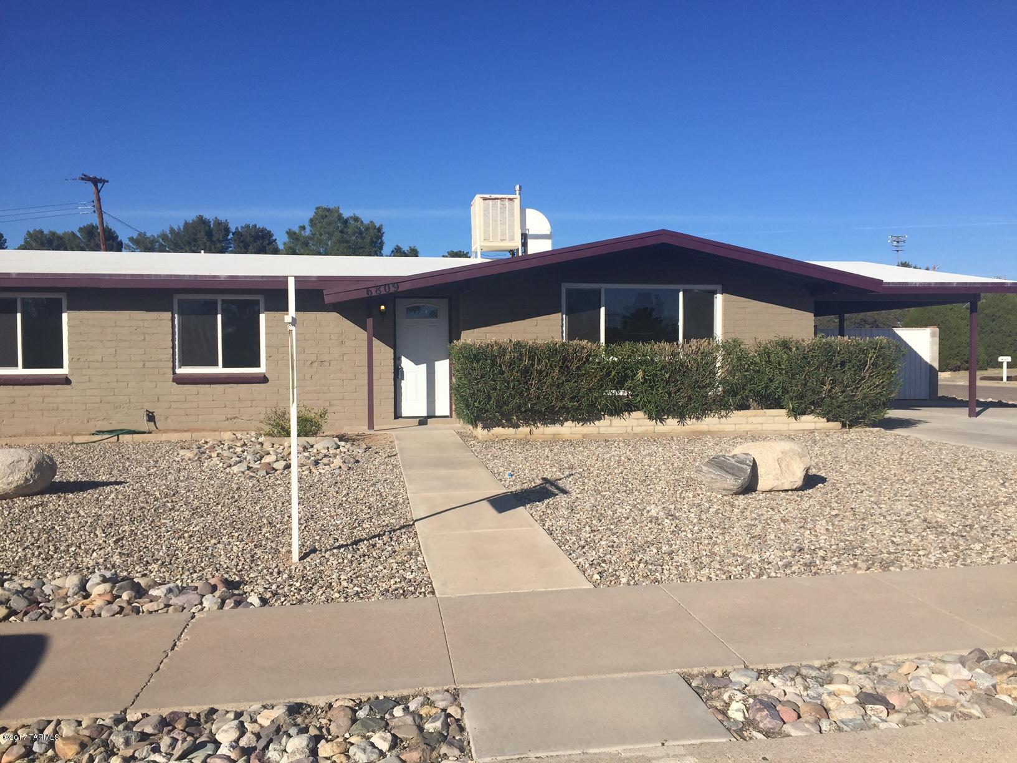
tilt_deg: -2.3
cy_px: 382
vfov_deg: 48.2
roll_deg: -0.5
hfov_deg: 61.7
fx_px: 852
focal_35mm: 29
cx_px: 508
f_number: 2.2
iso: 32
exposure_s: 1/3049
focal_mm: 4.15
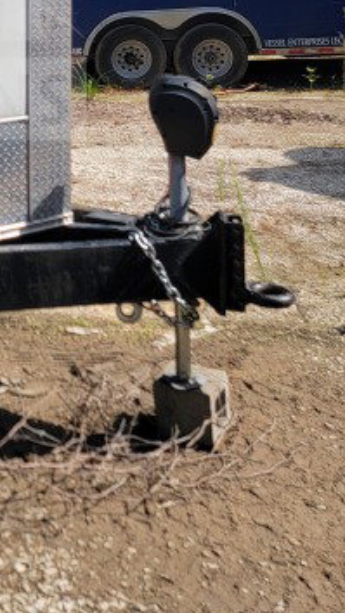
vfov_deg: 32.2
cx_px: -109
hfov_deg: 18.6
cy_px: 3
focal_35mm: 60
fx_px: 976
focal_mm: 6.7
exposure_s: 1/986
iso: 16
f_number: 1.8
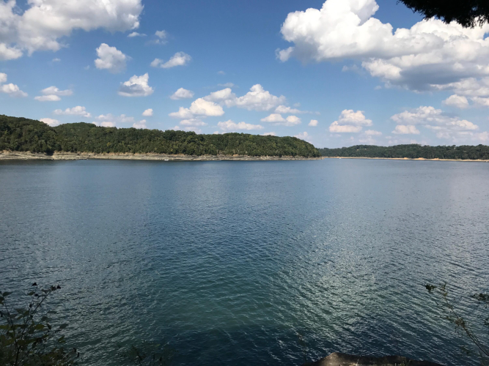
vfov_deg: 49.7
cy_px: 183
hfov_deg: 63.5
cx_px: 244
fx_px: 395
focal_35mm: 28
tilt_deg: -5.0
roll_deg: -1.6
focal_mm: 3.99
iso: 20
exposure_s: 1/2817
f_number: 1.8
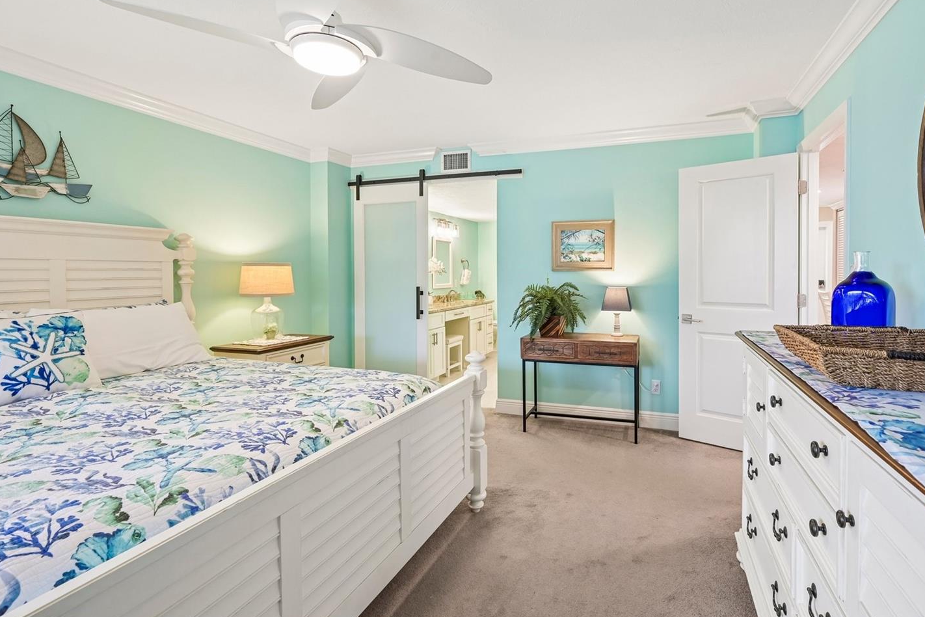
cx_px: 507
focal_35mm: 18
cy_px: 275
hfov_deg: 89.7
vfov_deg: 67.2
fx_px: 462
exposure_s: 1/13
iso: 400
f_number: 8
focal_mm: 16
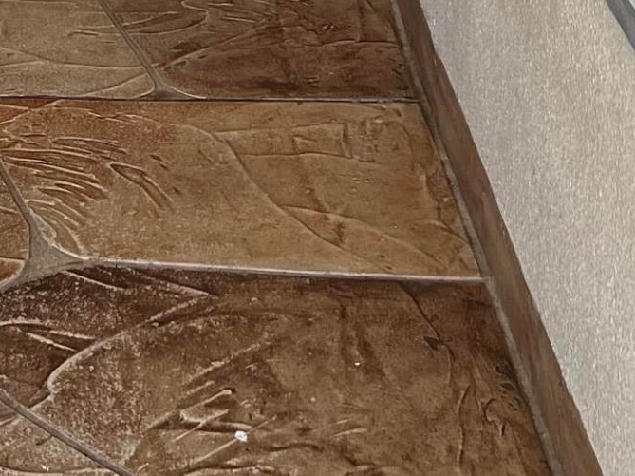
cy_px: -477
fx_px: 2053
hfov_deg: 17.2
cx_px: 26
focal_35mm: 112
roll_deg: +0.7
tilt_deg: -10.5
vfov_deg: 11.8
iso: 50
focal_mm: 5.7
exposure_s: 1/121
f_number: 1.5
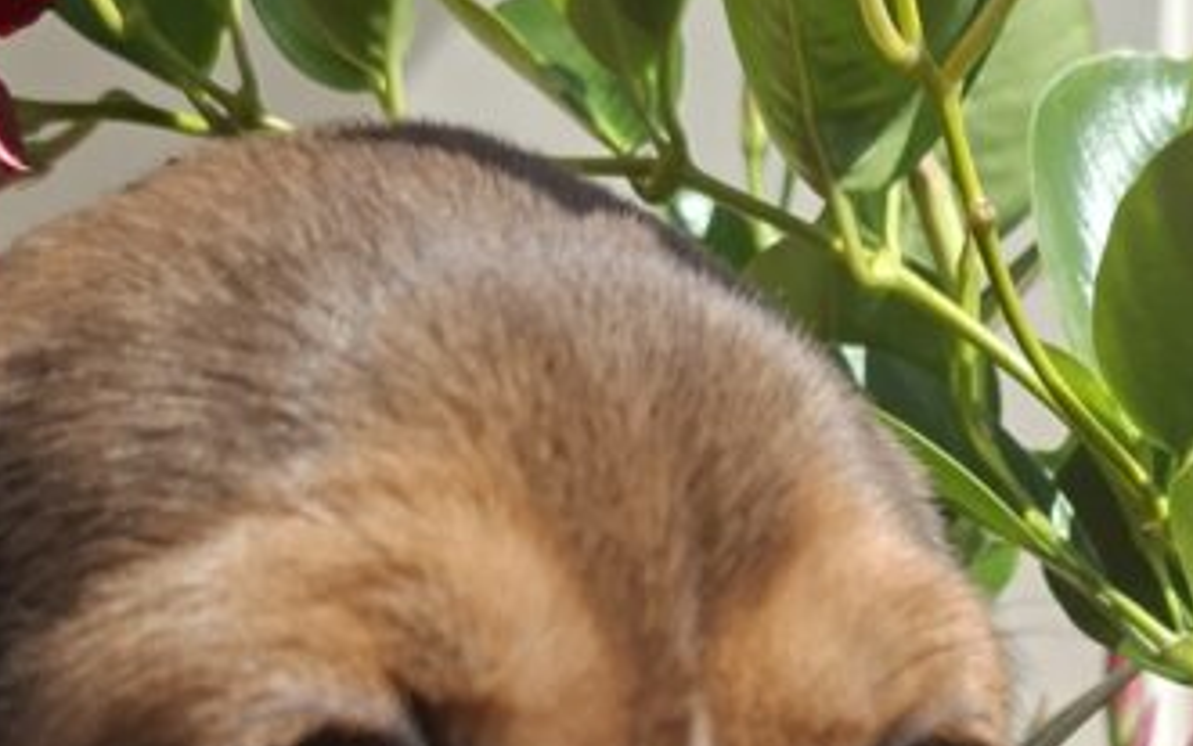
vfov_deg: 21.2
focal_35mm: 59
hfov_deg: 32.6
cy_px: 757
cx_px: 1106
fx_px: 1919
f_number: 1.8
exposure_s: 1/2183
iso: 50
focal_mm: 5.54
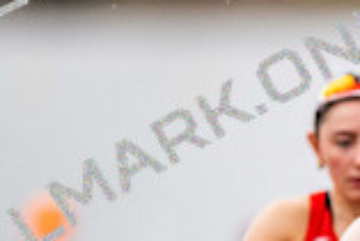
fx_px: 22180
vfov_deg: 0.6
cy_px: 302
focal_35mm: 2216
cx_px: 649
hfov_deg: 0.9
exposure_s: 1/2500
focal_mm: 600
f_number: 4
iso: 800
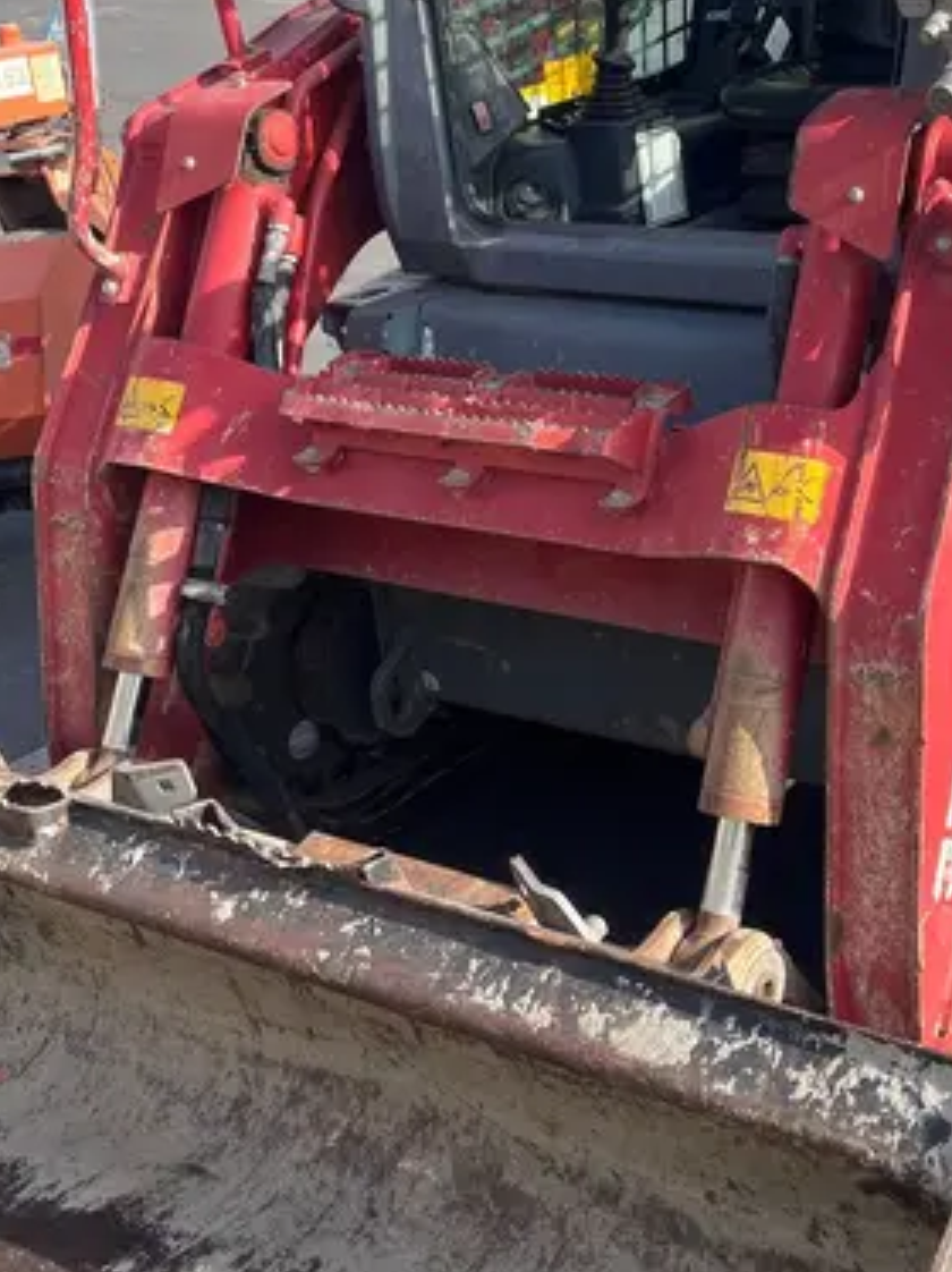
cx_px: 847
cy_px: 369
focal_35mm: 51
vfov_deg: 36.9
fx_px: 1872
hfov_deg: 27.6
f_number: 1.6
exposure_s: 1/1238
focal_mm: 5.1
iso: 50
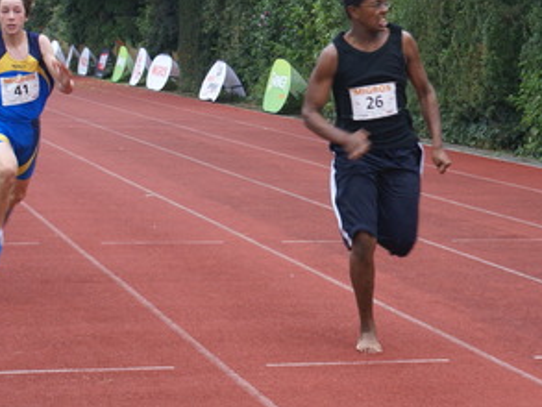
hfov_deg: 14.7
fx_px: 2083
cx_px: 483
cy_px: 122
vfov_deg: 11.1
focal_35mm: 133
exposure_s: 1/160
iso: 320
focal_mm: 50
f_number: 5.6
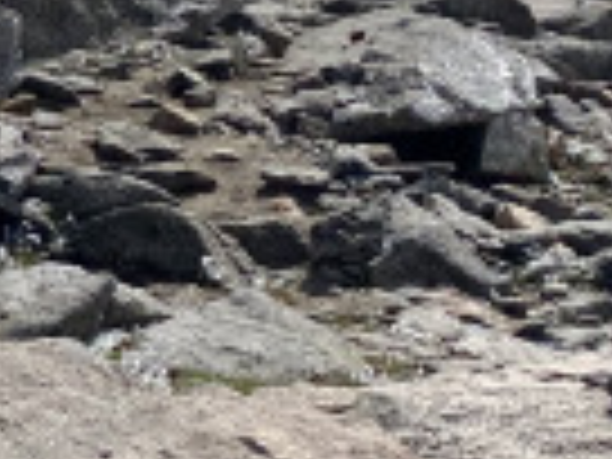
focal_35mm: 153
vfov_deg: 9.6
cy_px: -27
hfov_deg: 12.1
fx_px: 2705
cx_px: -418
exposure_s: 1/6410
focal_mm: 4.25
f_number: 1.8
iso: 32
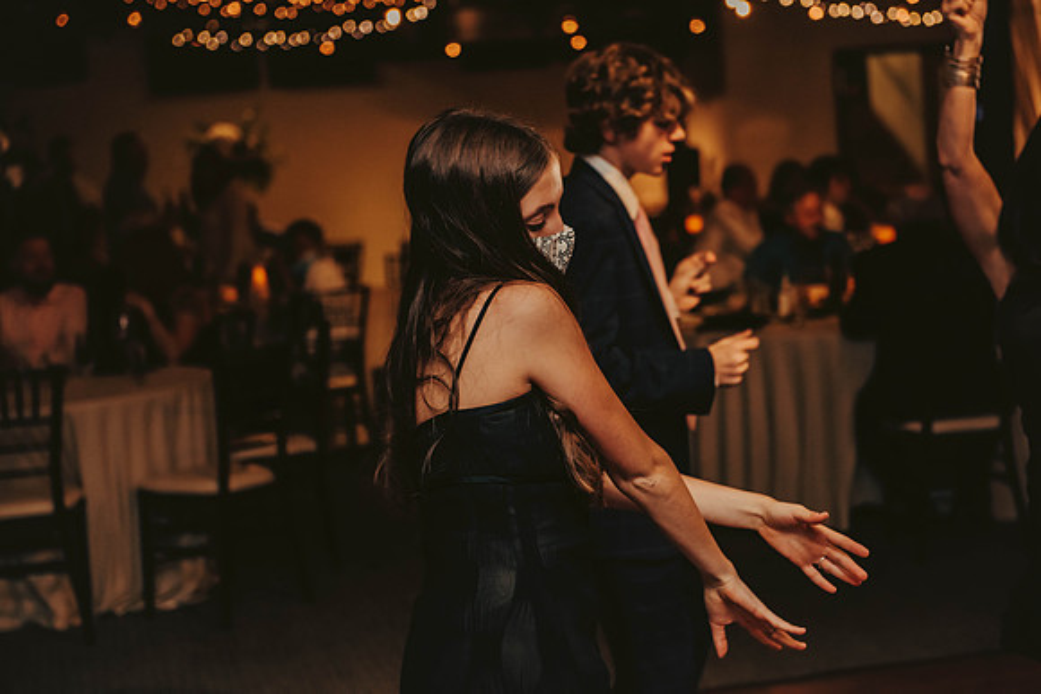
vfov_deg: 19.5
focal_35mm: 70
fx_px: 2025
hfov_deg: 28.8
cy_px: 347
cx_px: 520
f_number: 3.2
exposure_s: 1/200
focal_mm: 70
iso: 2000
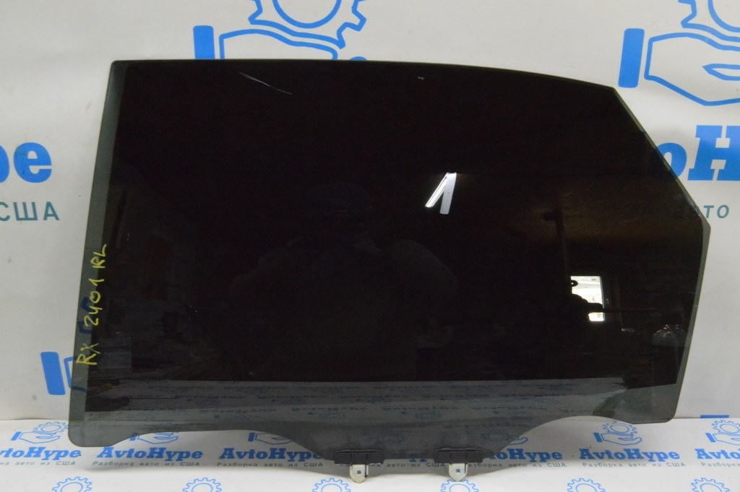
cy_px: 246
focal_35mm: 36
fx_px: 739
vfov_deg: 36.8
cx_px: 370
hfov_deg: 53.2
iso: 6400
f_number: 20
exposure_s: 1/20
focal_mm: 24
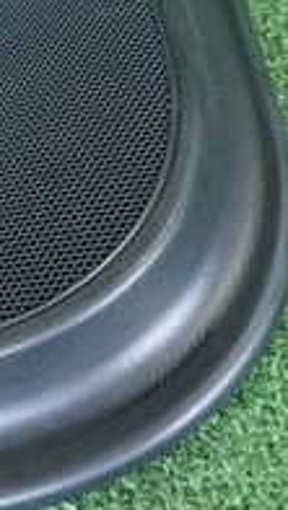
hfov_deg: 12.8
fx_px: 1125
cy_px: 18
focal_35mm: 83
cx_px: -280
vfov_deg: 24.6
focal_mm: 4.5
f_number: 2
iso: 1250
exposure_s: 1/125
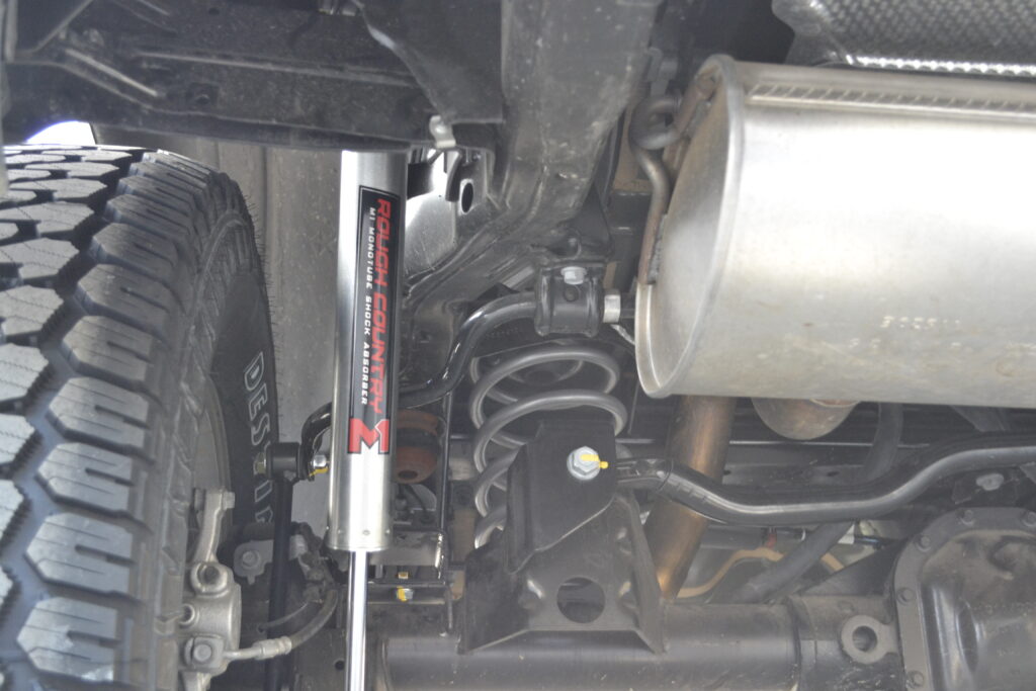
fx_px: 1209
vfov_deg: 31.9
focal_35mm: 42
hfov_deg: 46.4
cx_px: 518
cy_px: 346
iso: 1400
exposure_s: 1/60
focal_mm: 28
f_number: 4.5
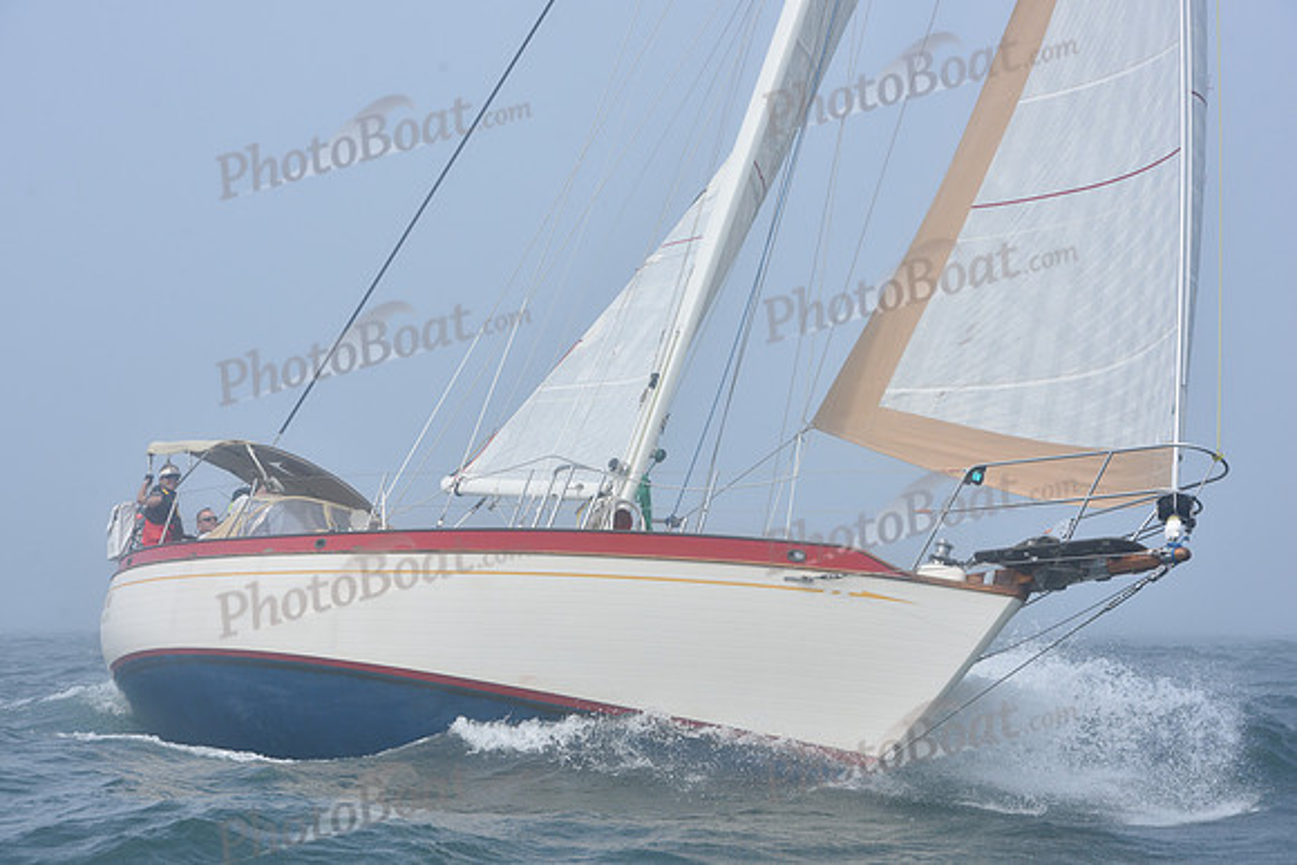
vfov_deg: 14.9
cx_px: 648
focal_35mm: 92
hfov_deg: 22.1
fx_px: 3315
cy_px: 432
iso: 320
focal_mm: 92
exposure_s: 1/800
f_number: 9
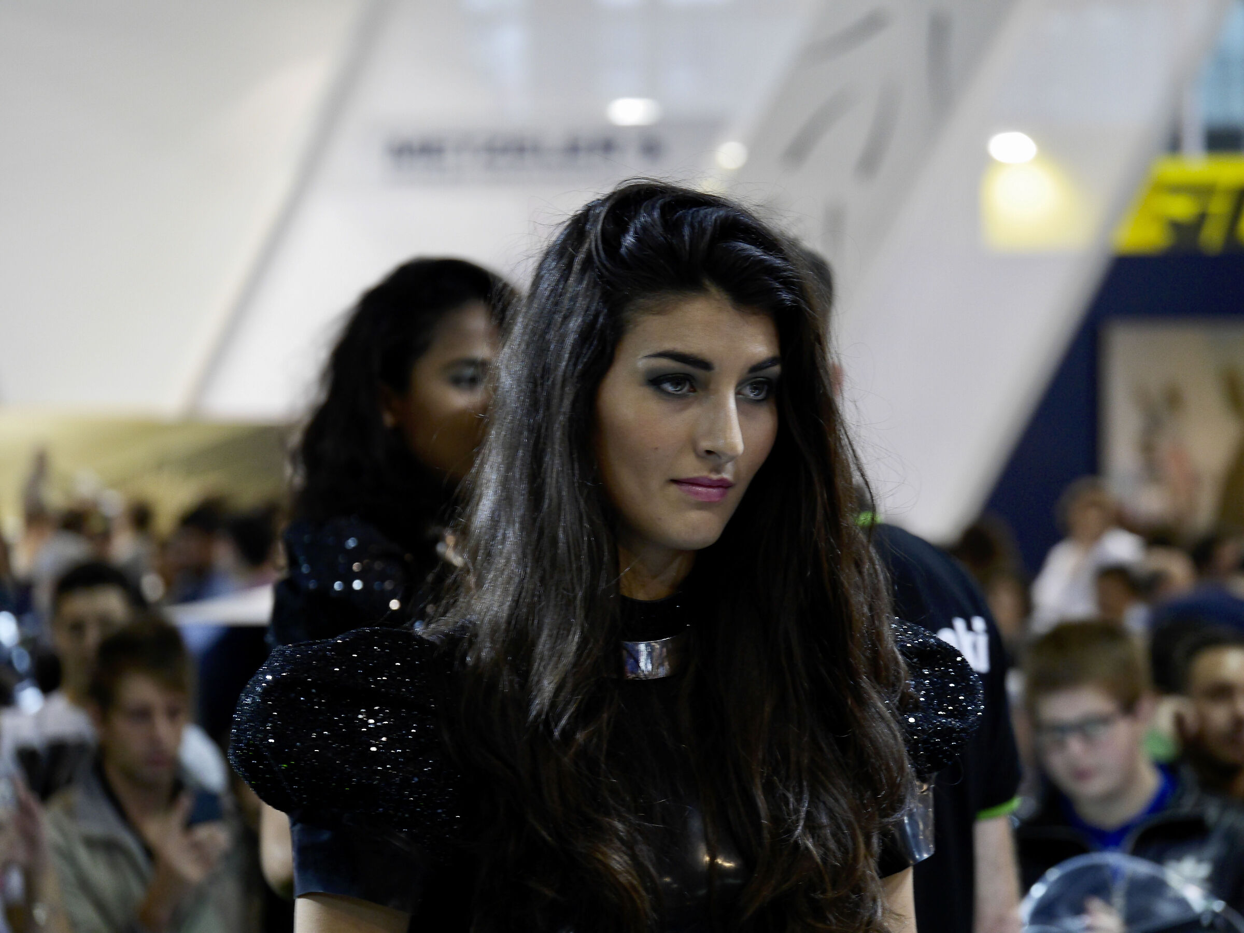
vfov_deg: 8.0
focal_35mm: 186
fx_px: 6684
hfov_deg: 10.6
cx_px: 622
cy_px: 466
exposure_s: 1/80
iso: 800
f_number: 4
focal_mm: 93
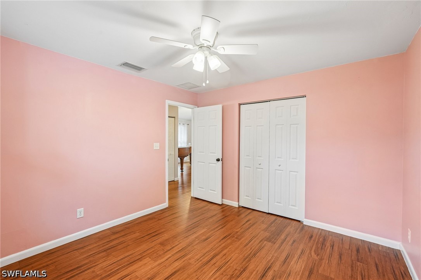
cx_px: 210
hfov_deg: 96.8
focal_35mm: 16
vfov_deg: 73.7
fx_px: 187
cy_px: 140
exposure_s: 1/8
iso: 400
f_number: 8
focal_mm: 16
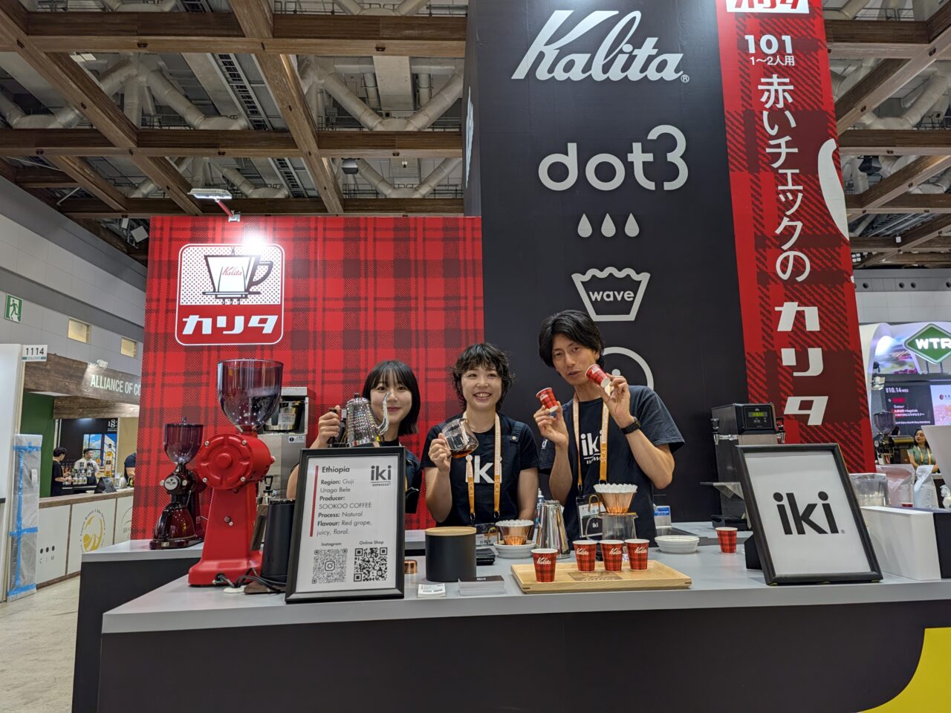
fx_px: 632
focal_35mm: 23
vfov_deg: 58.9
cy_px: 356
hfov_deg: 73.9
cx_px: 476
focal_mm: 5.28
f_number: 1.7
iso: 23
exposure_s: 1/33.3
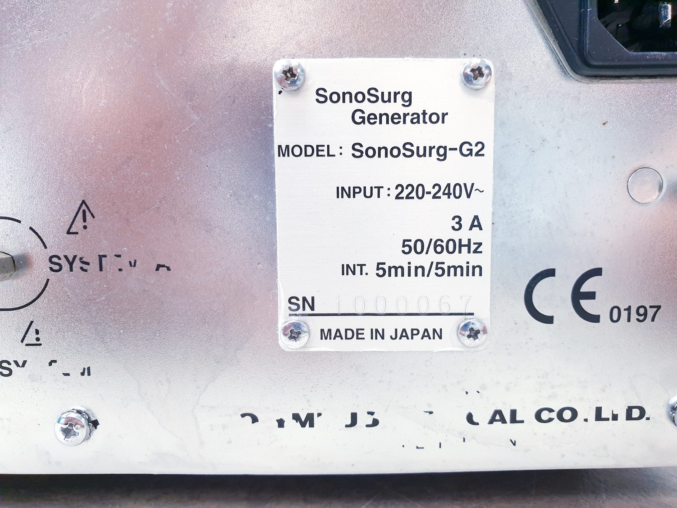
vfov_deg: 53.1
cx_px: 338
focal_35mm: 26
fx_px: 508
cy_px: 254
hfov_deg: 67.3
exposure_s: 1/33
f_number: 2.4
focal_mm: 4.3
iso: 250
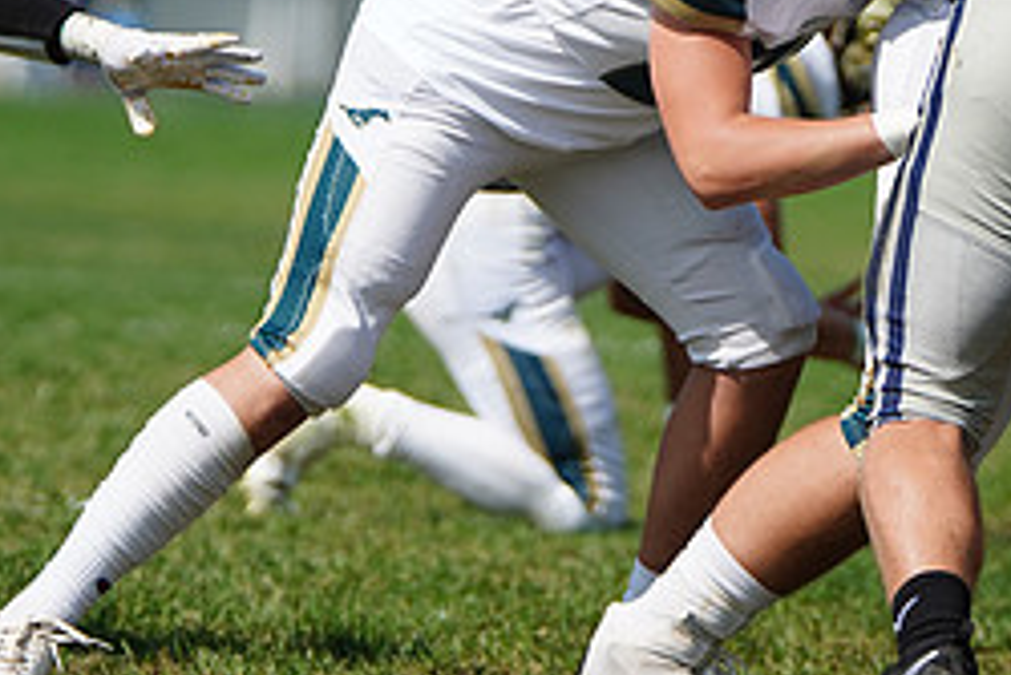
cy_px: 71
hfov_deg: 4.2
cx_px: 647
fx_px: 13628
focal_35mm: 485
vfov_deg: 2.8
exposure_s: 1/8000
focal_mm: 209
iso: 400
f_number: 2.8
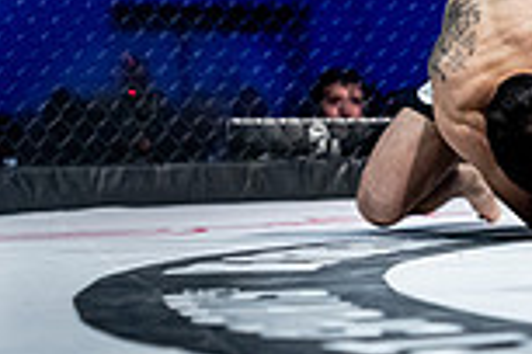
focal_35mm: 190
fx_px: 2808
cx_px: 664
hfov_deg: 10.6
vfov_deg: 7.2
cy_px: 57
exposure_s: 1/1250
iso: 3200
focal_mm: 50
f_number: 2
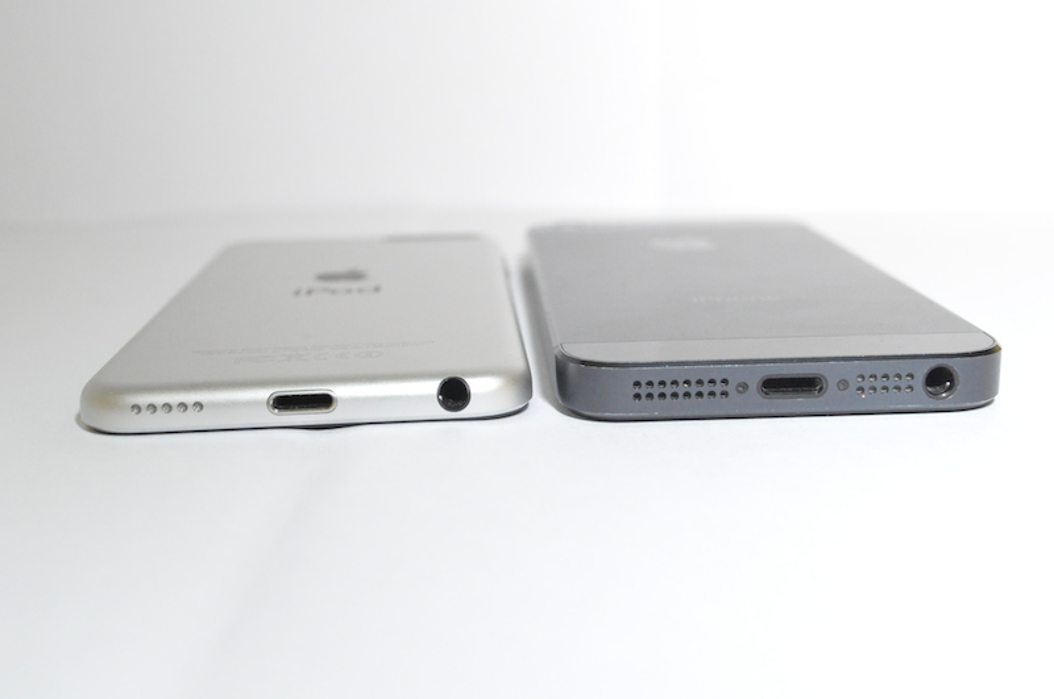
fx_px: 1403
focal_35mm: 48
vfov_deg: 28.0
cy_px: 350
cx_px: 527
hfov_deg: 41.2
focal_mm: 32
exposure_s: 1/60
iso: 4000
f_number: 9
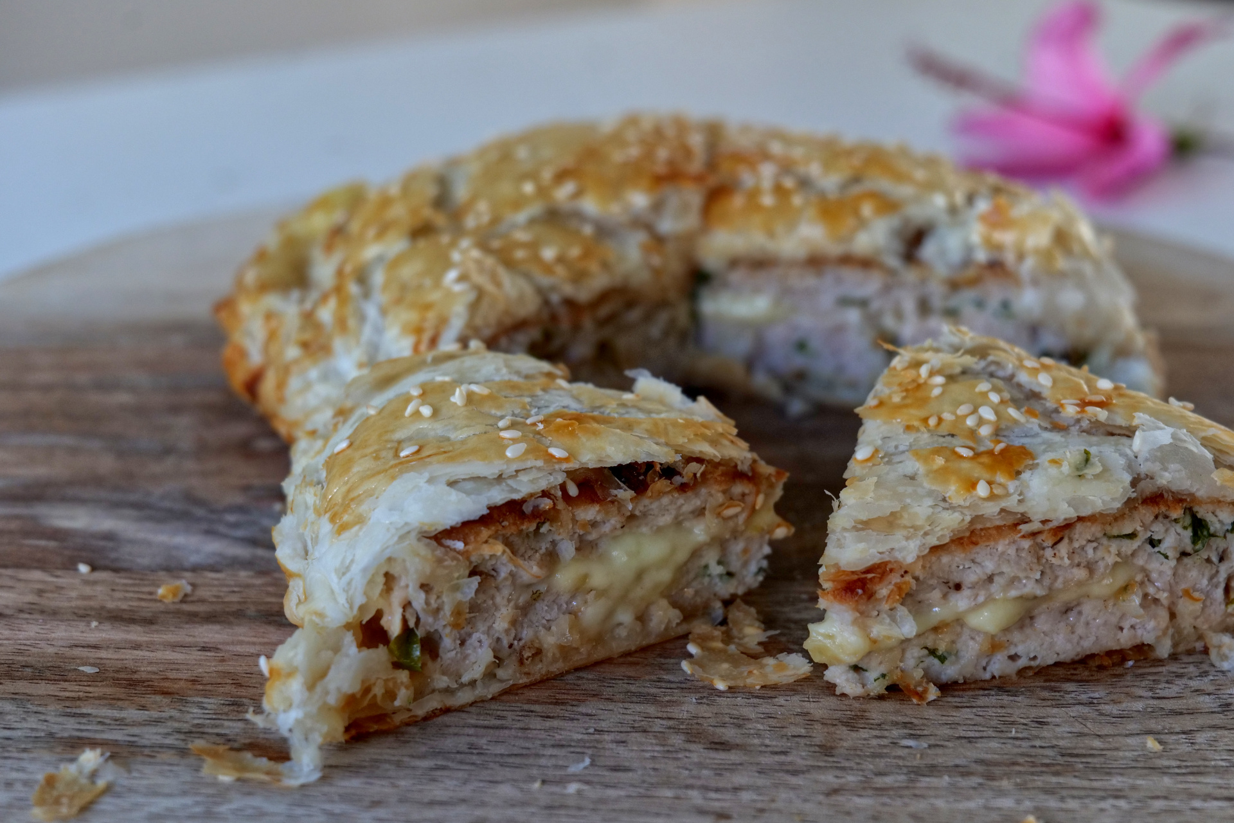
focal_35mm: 60
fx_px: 2057
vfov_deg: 22.6
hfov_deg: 33.4
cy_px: 412
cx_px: 617
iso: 2500
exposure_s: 1/100
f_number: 7.1
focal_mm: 60
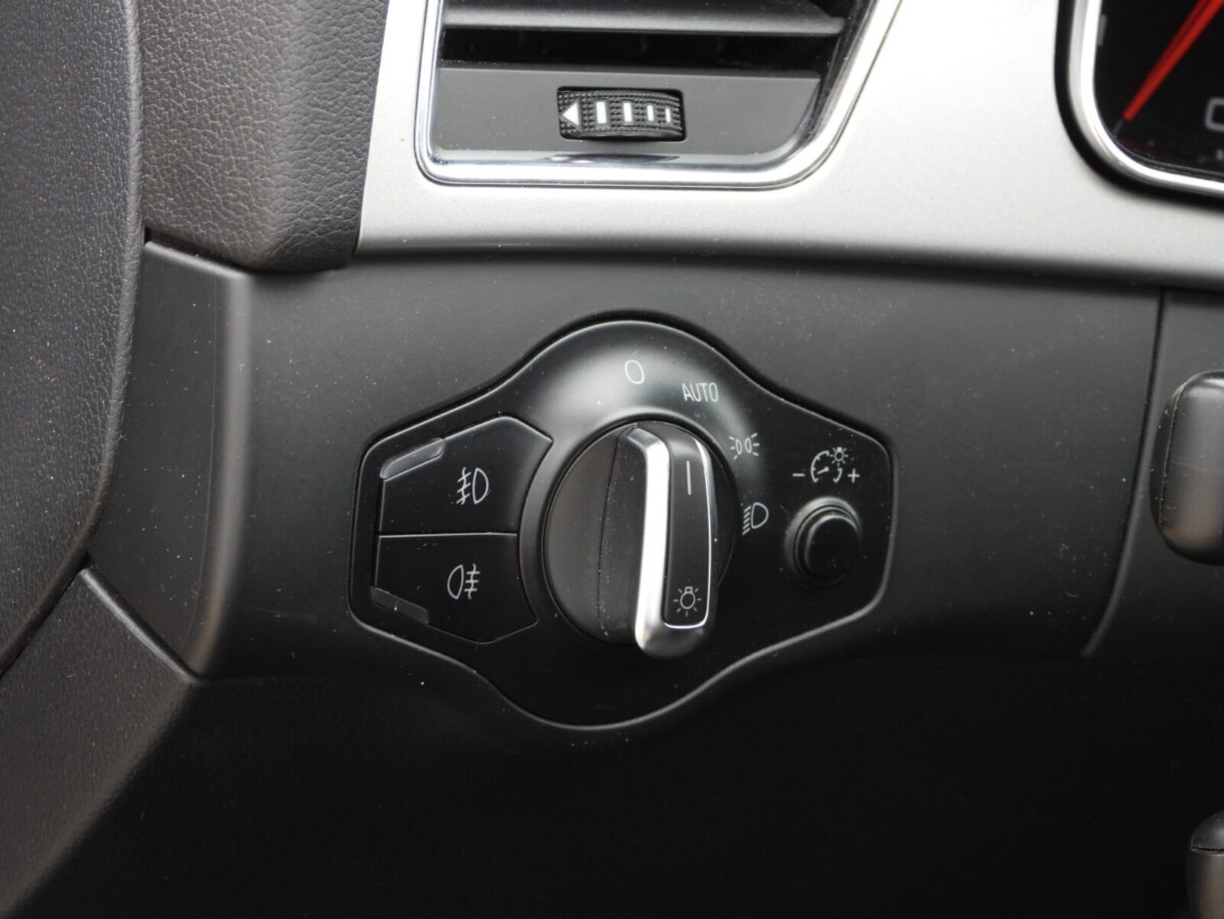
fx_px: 6012
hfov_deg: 11.6
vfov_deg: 8.7
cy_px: 460
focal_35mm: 170
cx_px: 612
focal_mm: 30.5
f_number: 4
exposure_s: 1/60
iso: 125
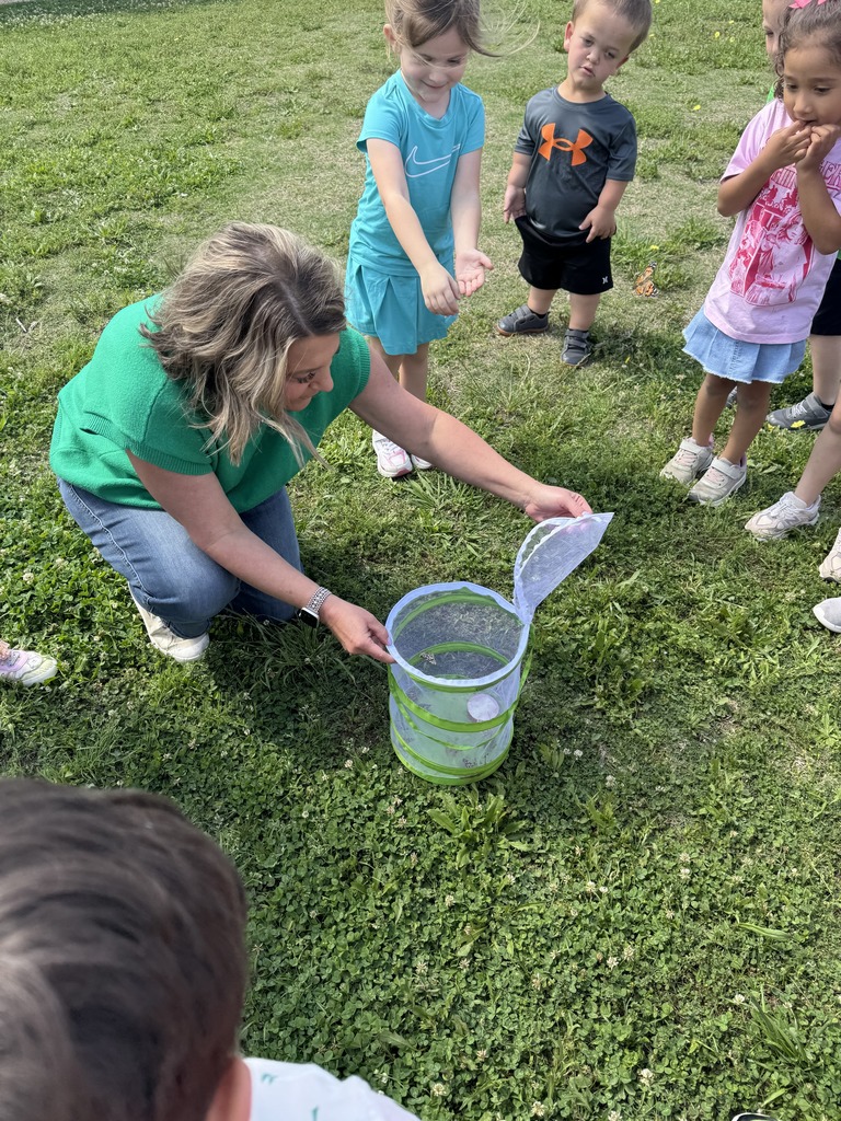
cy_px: 560
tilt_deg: -47.0
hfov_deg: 56.8
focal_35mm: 24
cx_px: 420
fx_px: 777
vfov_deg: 71.6
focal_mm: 6.76
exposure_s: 1/812
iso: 80
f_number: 1.78
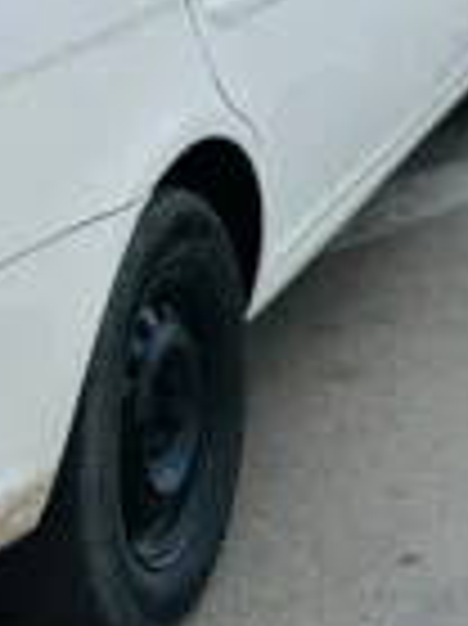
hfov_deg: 10.7
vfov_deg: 14.0
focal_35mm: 138
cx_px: 315
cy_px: -72
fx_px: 2491
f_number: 1.78
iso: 80
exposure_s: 1/240
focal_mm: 6.86
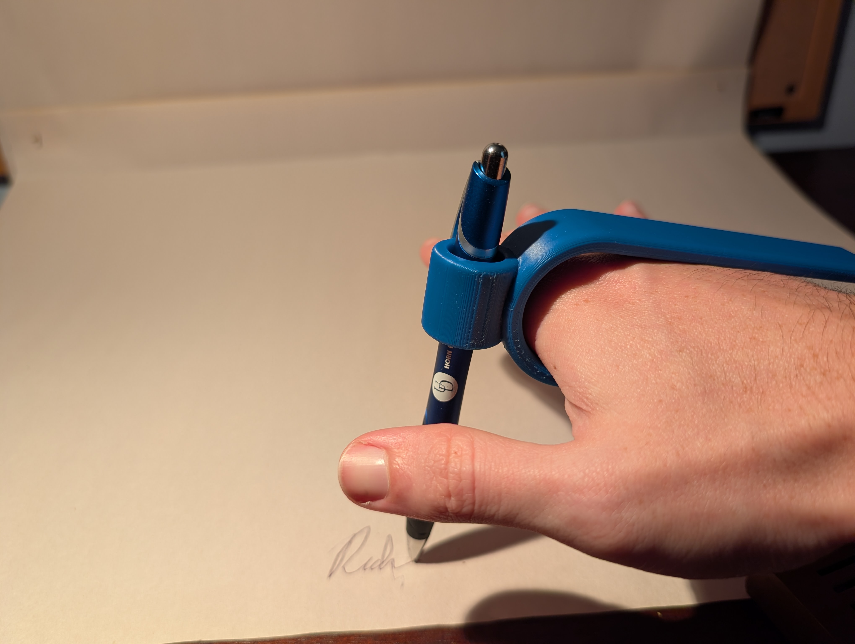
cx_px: 428
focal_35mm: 24
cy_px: 322
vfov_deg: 56.9
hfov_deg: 71.5
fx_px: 594
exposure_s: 1/30
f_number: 1.68
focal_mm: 6.9
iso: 27
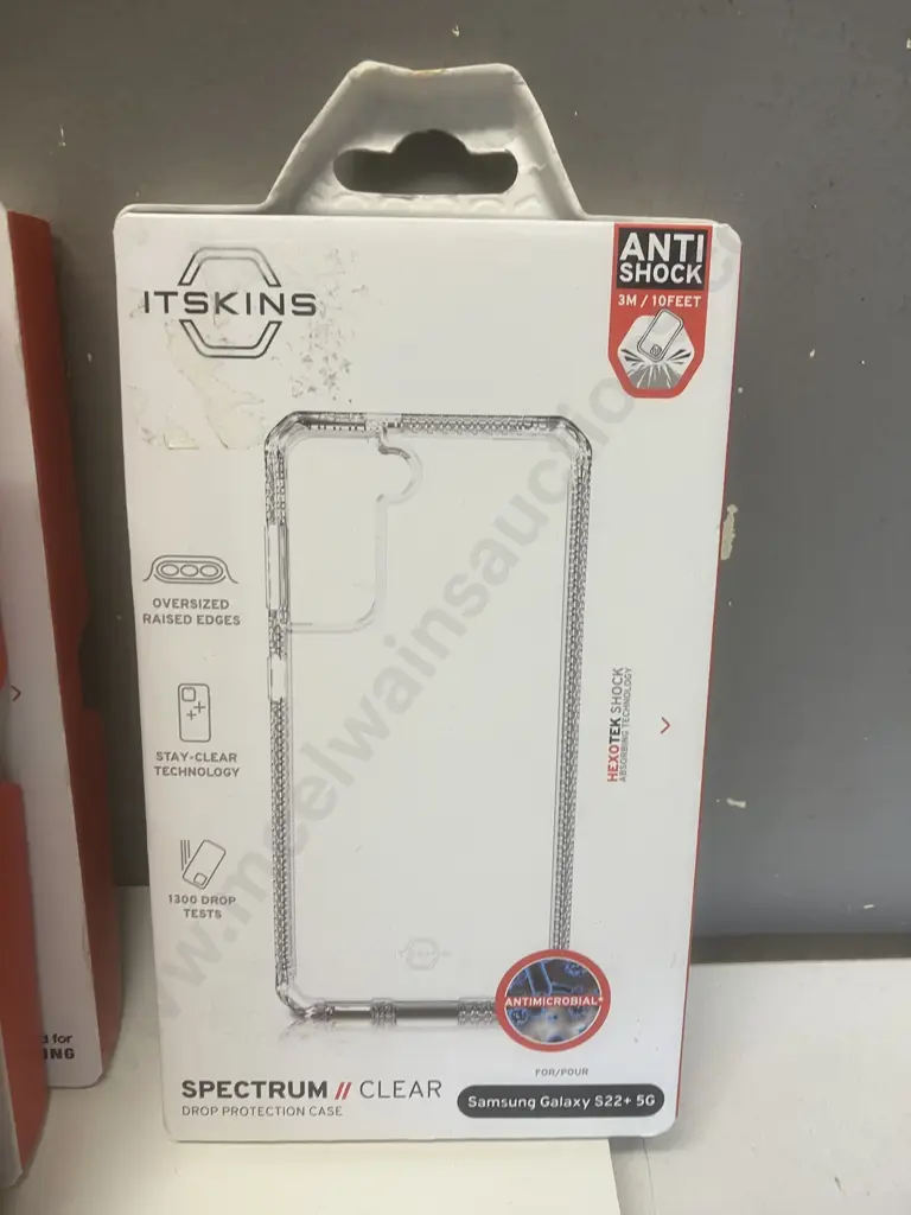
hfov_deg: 49.7
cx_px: 456
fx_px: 983
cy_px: 608
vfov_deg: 63.4
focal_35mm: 28
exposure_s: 1/50
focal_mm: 3.99
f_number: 1.8
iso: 50
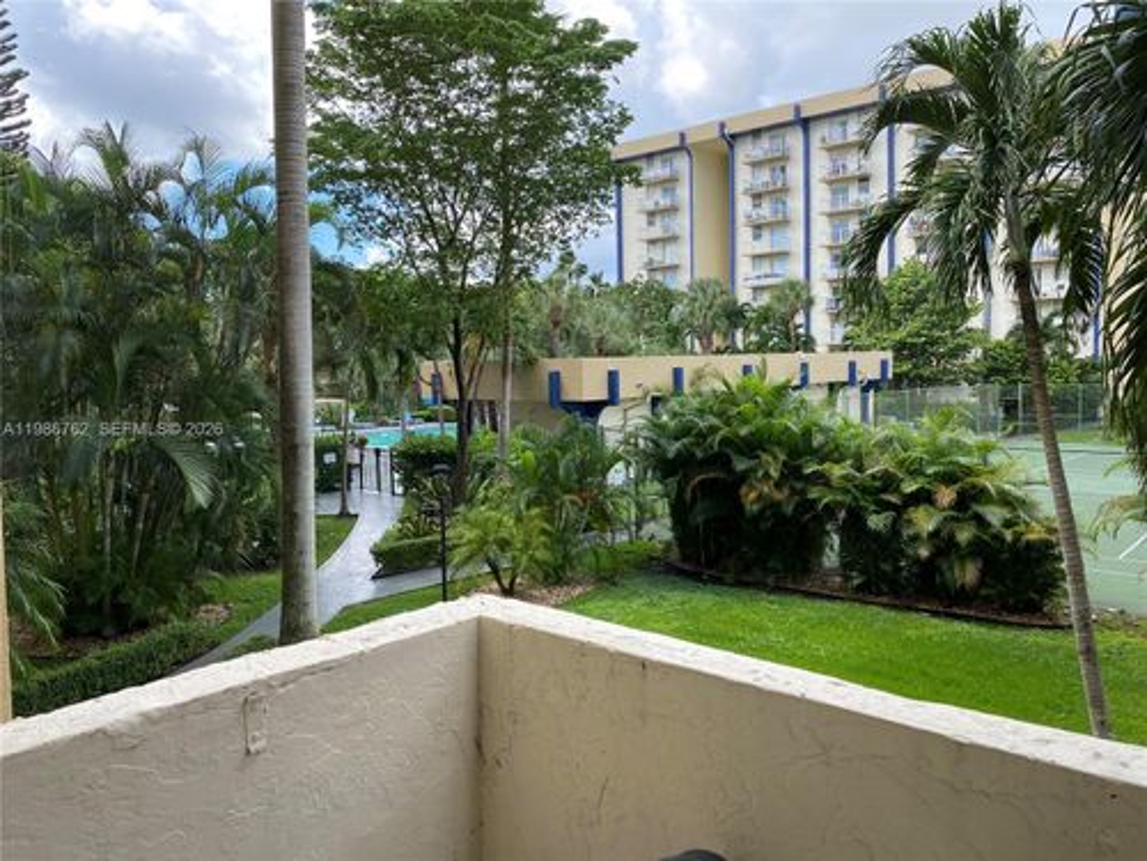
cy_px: 430
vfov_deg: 53.1
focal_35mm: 26
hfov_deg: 67.3
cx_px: 574
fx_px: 862
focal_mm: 4.25
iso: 32
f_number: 1.8
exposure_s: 1/666
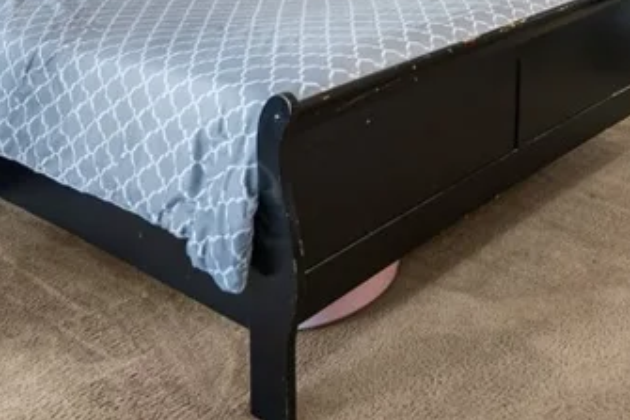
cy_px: -214
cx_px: 658
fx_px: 910
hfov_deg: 34.1
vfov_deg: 21.6
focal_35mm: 52
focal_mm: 17
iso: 500
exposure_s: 1/25
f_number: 7.1
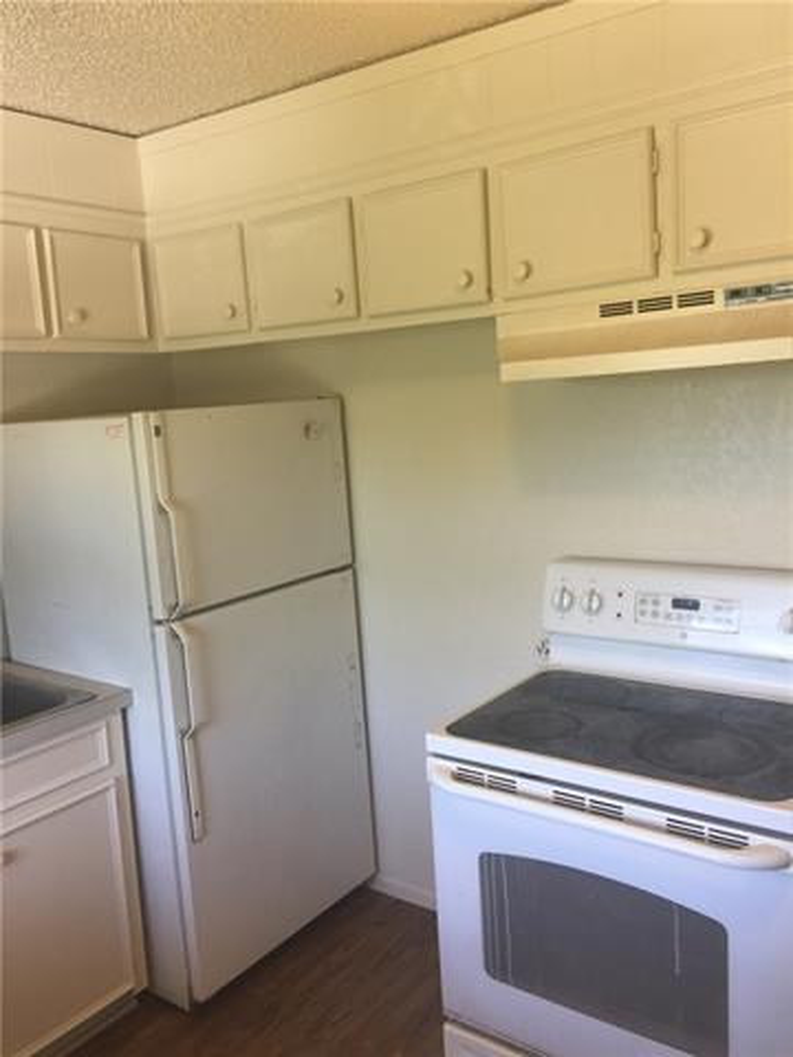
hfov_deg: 48.2
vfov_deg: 61.7
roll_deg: +3.3
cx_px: 396
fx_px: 886
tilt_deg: -8.0
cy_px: 528
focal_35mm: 29
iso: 32
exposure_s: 1/15
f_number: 2.2
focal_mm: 4.15
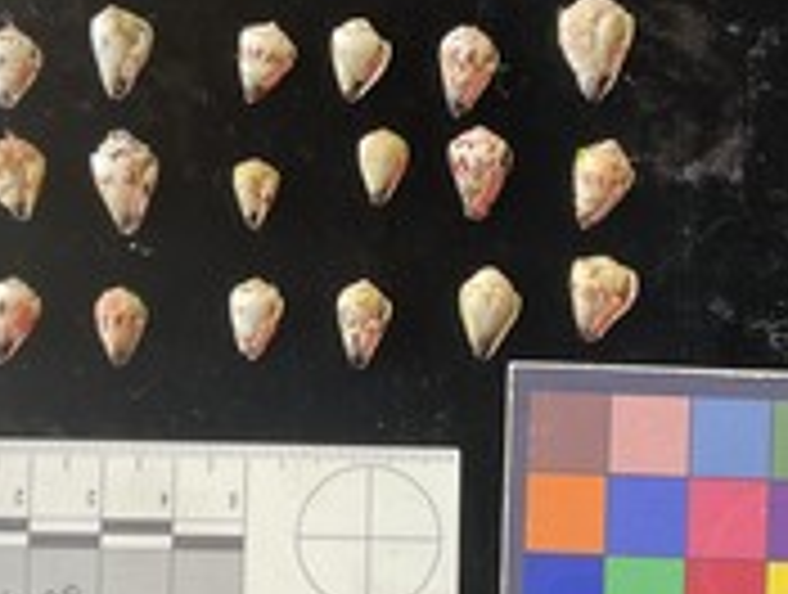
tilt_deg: -88.7
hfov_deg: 33.2
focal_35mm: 58
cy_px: 205
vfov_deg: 25.2
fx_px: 1323
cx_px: 374
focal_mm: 3
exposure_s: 1/60
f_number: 1.8
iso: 50
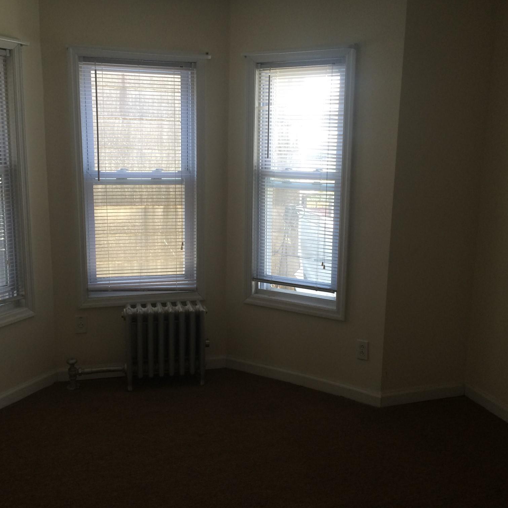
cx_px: 242
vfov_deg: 46.0
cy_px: 252
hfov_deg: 46.0
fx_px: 598
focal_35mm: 36
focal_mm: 4.12
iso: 40
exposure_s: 1/40
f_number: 2.2
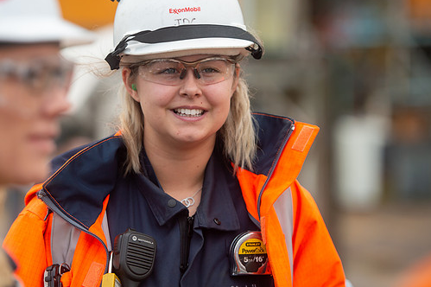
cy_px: 123
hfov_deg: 13.1
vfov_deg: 8.7
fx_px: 1878
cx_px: 188
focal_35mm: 157
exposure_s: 1/640
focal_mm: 135
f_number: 2.8
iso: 125
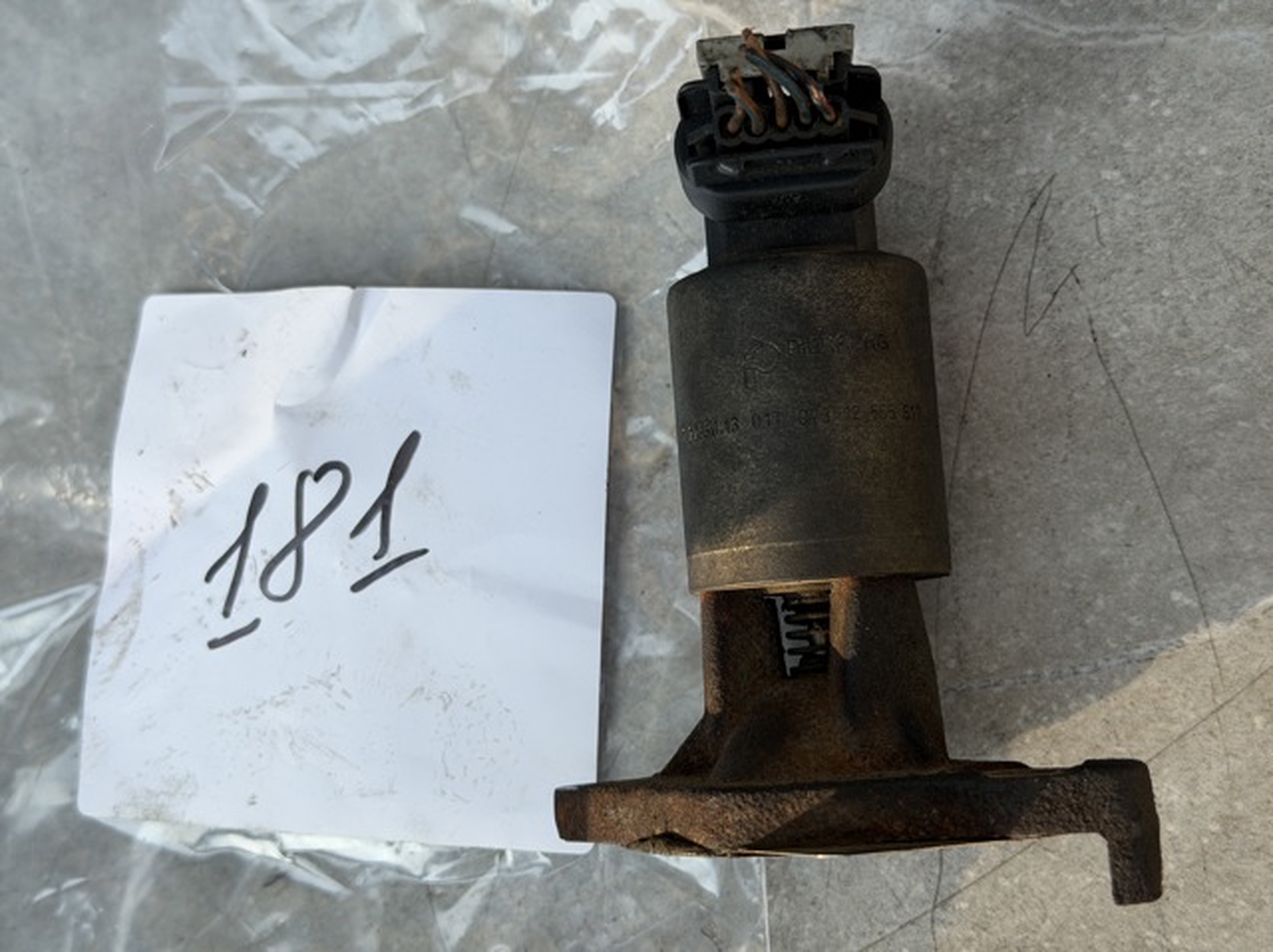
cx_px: 636
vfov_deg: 30.2
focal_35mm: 48
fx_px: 1764
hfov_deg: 39.7
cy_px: 476
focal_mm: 6.76
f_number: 1.78
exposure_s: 1/437
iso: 64
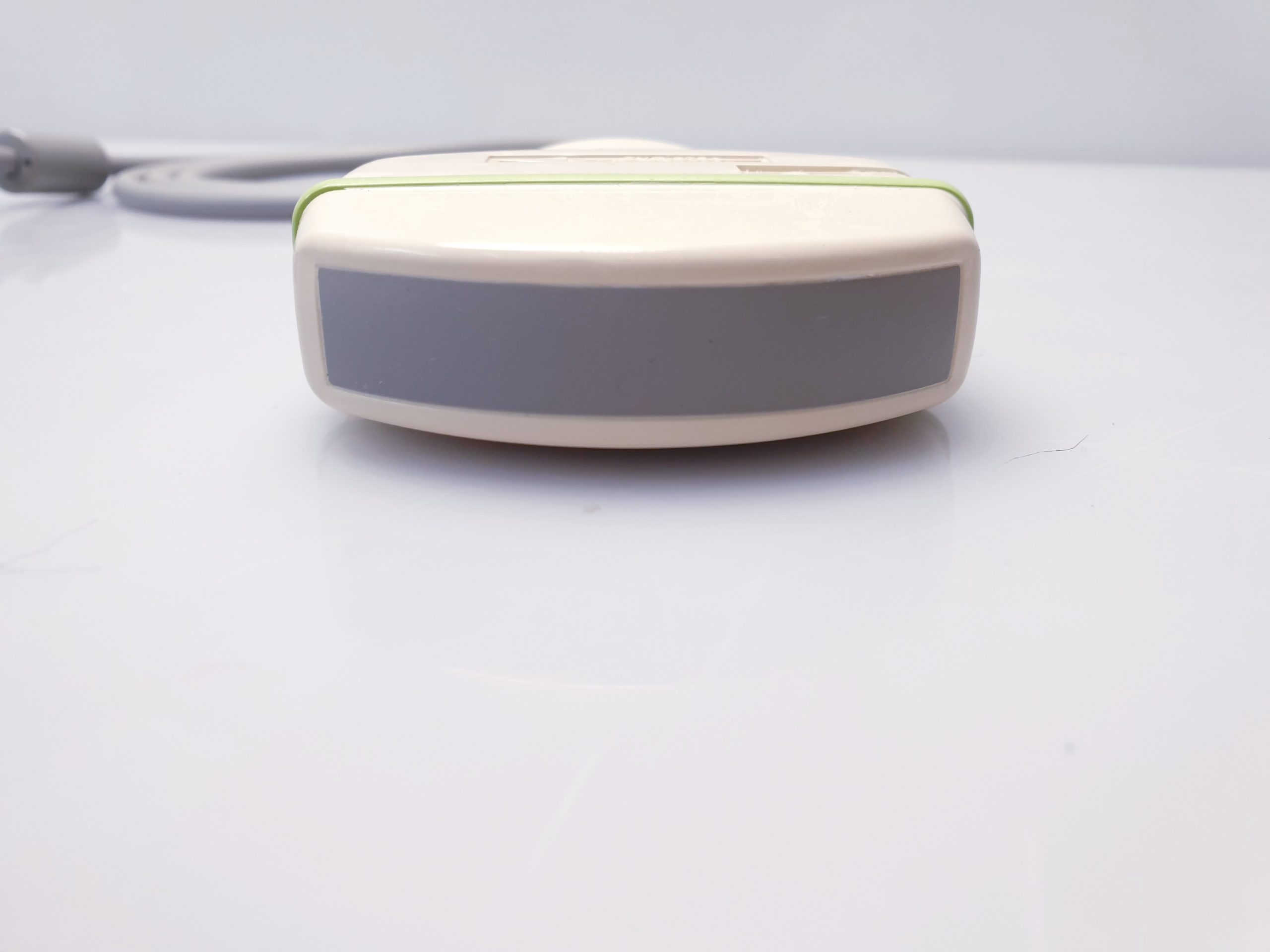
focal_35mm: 26
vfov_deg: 53.1
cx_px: 635
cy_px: 476
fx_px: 954
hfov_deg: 67.3
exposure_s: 1/50
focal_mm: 4.3
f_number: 2.4
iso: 64
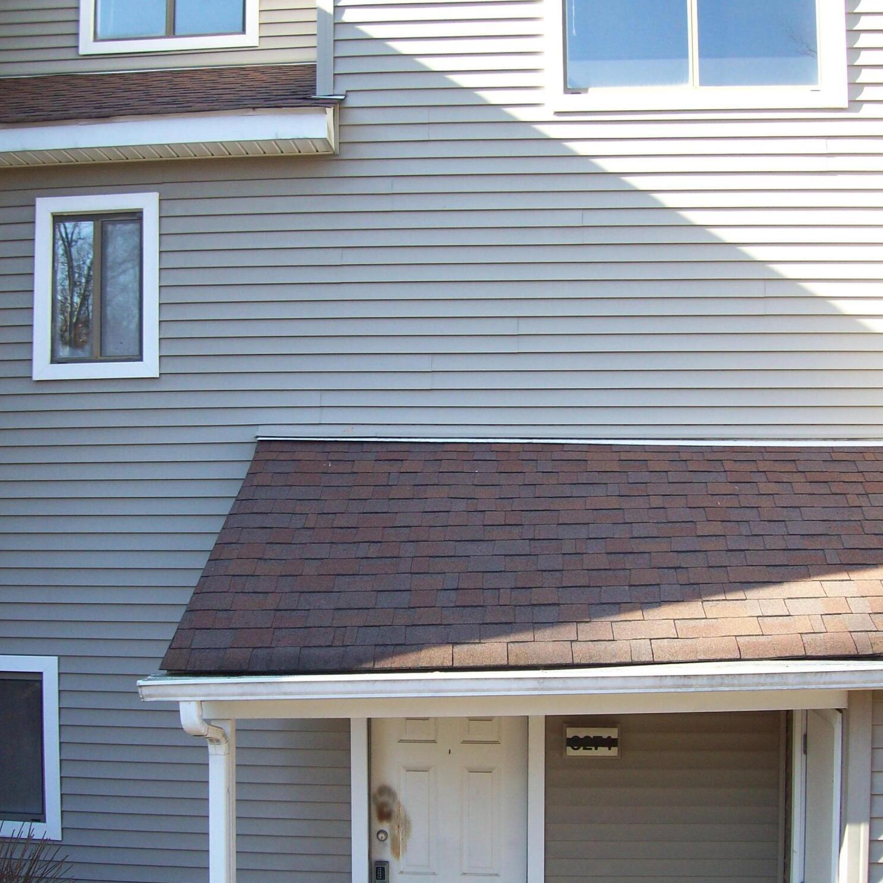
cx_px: 446
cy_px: 520
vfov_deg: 39.0
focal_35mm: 43
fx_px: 1241
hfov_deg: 39.2
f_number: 2.7
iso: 80
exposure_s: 1/157
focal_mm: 6
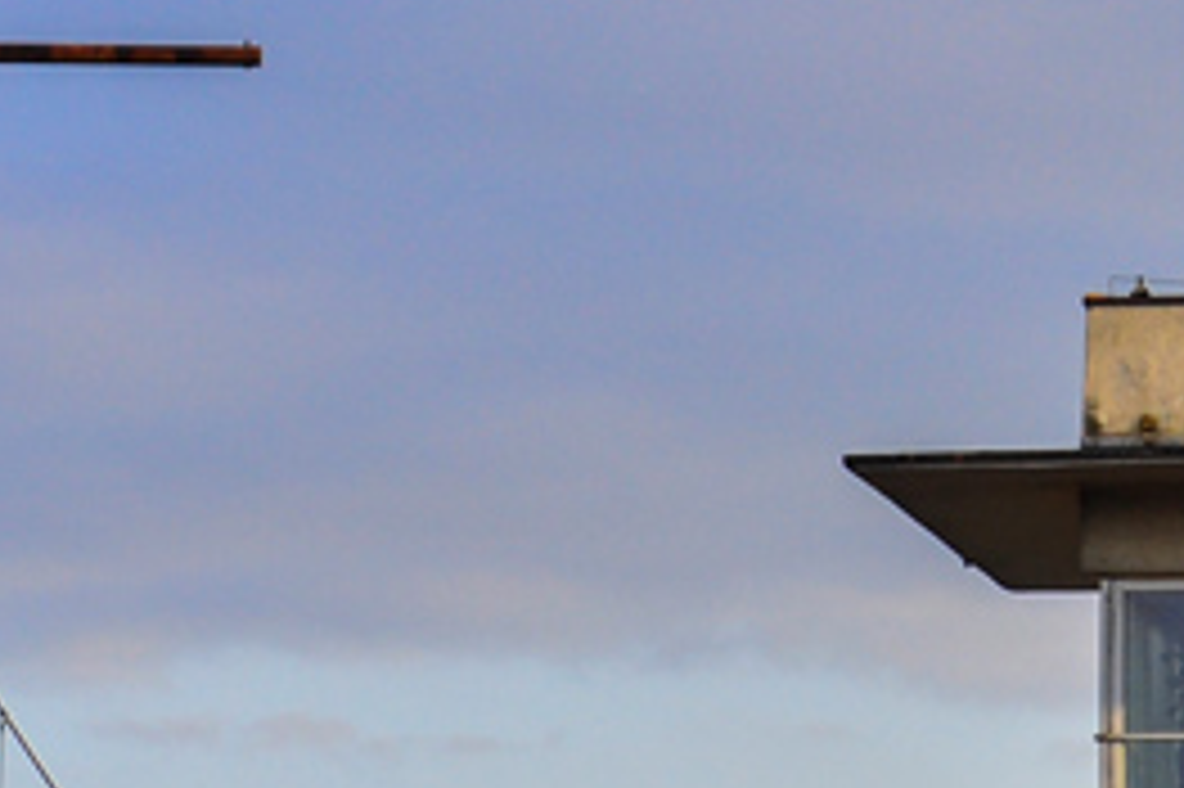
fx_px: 13443
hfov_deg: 5.0
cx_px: 963
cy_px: 1427
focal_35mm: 409
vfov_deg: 3.3
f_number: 6.3
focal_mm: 70
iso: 250
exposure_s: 1/320
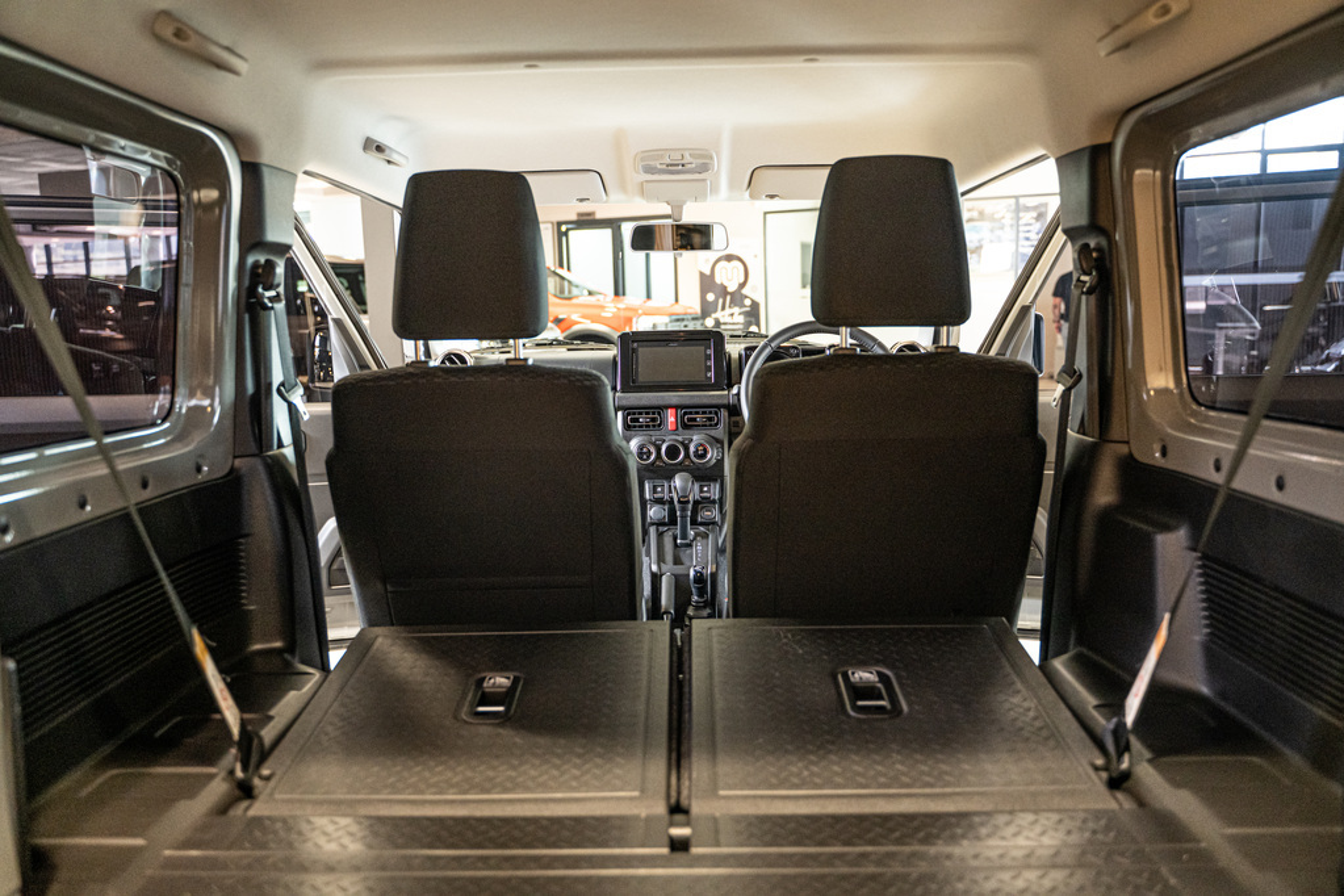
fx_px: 1045
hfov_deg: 65.5
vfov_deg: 46.4
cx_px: 672
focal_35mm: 28
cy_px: 448
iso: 1600
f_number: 2.8
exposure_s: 1/125
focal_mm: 28
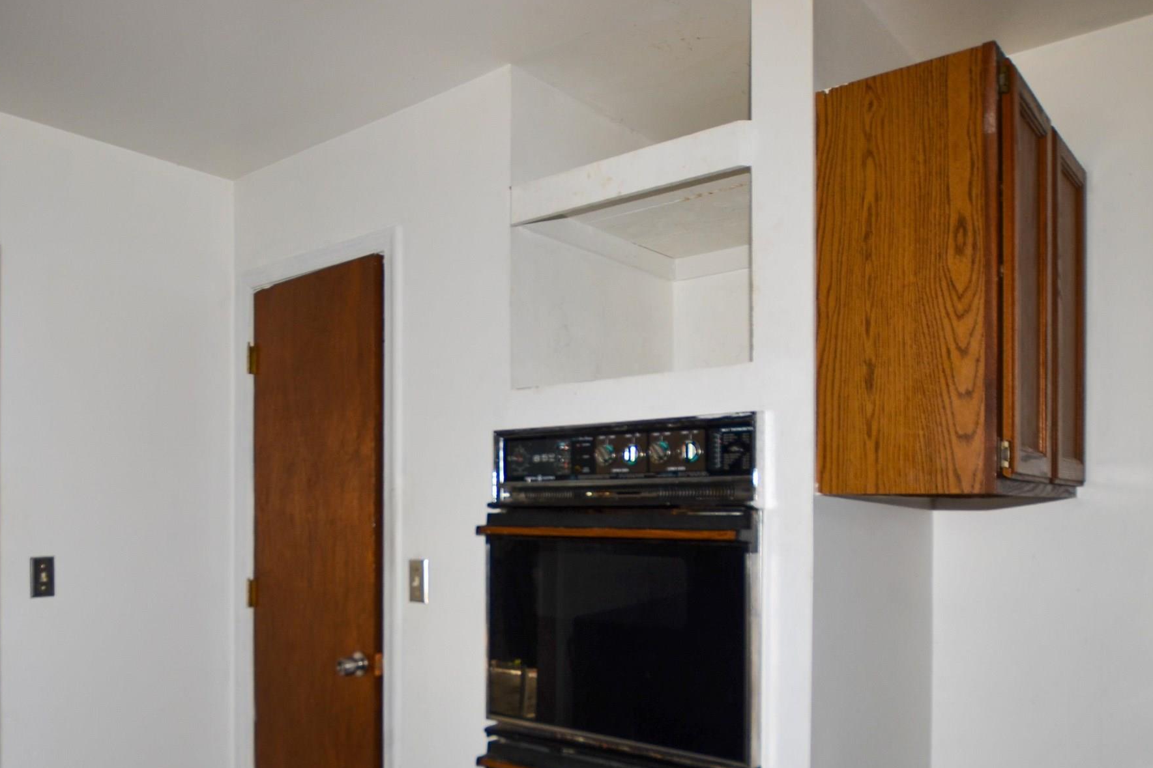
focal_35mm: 26
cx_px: 398
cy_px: 646
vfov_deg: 46.2
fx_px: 833
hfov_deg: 67.7
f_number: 3.5
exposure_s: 1/60
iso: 100
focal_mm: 10
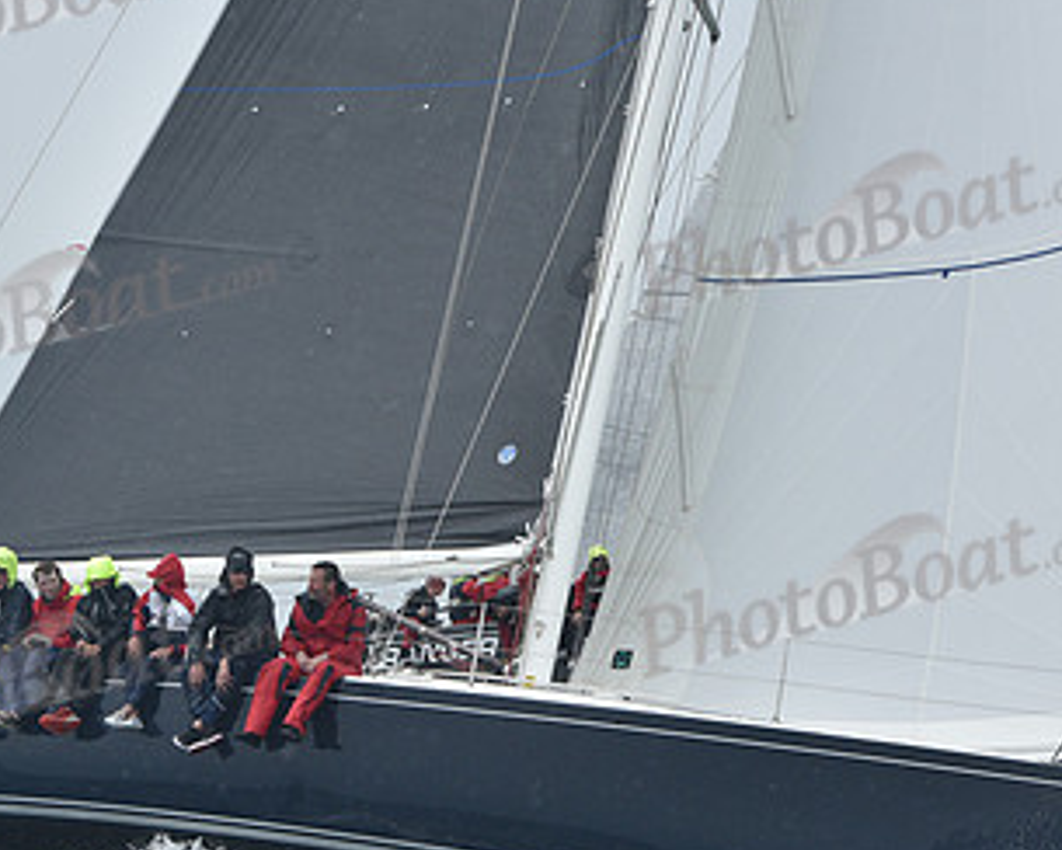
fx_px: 5155
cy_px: 455
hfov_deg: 11.8
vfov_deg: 9.4
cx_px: 460
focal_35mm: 164
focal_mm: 92
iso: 320
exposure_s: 1/1000
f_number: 8
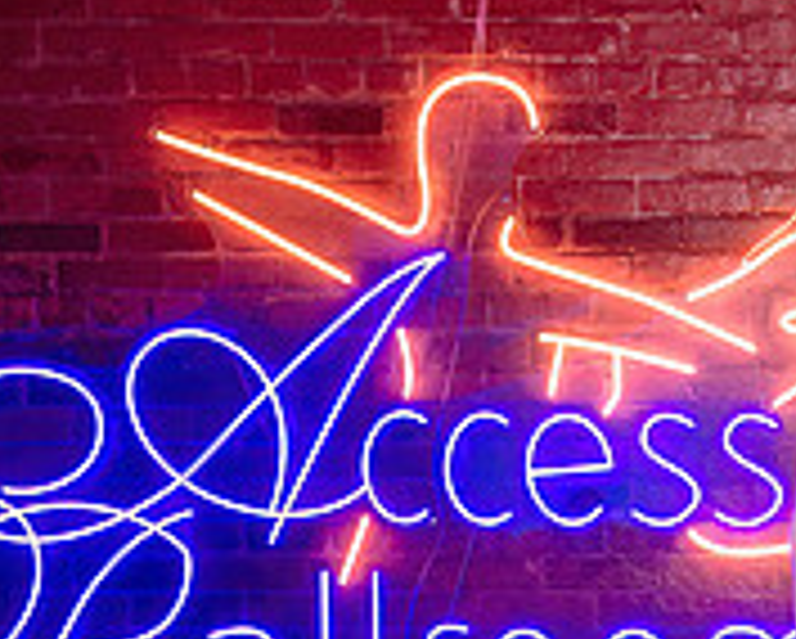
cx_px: 1010
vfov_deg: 15.4
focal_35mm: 98
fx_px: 2311
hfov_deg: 18.3
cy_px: 673
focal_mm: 26
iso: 1000
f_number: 3.5
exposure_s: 1/125
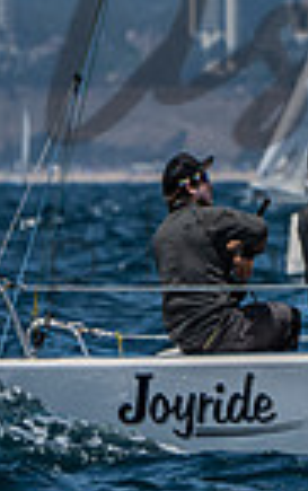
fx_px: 13591
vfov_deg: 2.1
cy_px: 2
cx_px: 802
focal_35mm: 1015
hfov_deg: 1.3
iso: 400
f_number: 6.3
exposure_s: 1/2500
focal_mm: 240
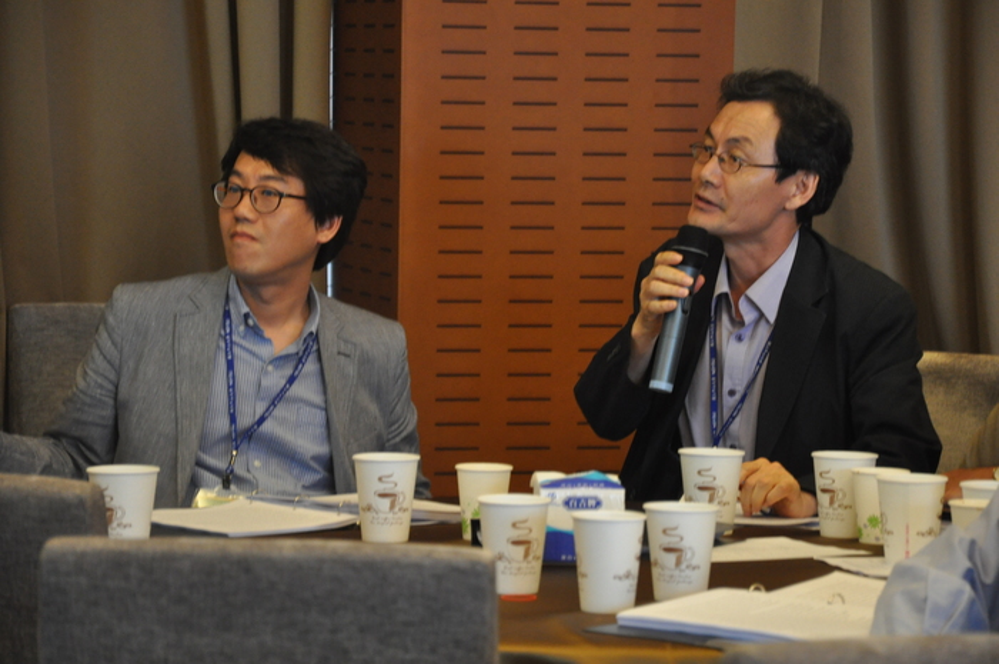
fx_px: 4365
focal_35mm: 158
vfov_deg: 8.7
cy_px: 332
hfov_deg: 13.1
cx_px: 500
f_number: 5.6
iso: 1400
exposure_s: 1/30
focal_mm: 105
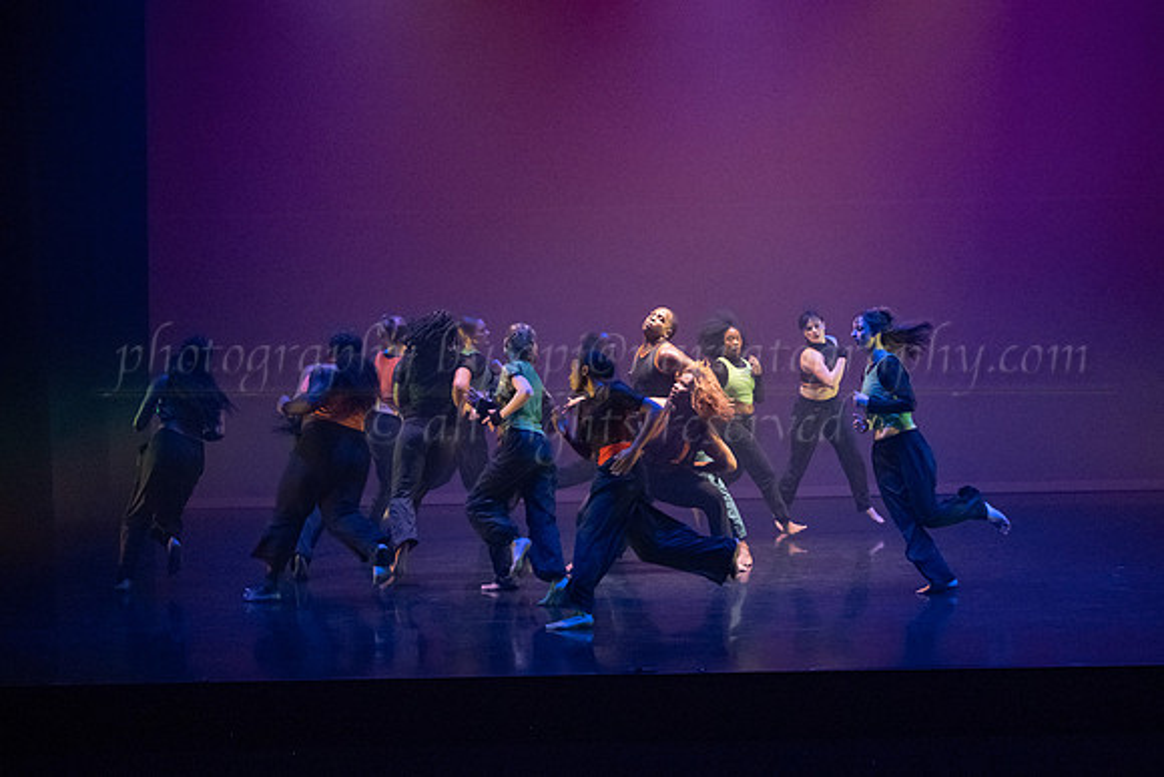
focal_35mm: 74
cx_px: 698
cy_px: 396
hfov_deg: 27.2
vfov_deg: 18.3
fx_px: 2405
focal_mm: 62
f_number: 3.5
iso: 4000
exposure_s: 1/400
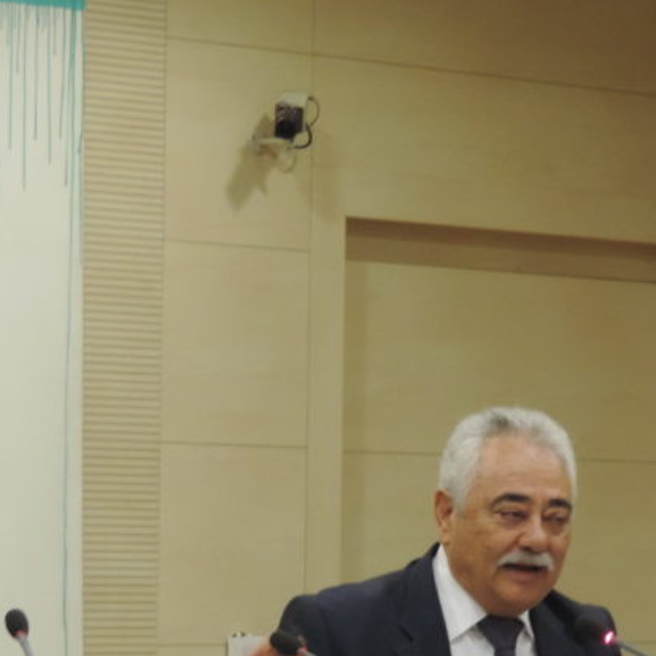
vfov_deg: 8.0
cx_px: 295
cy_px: 562
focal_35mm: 219
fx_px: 4695
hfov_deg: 8.0
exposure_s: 1/25
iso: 500
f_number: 4.1
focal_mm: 17.8
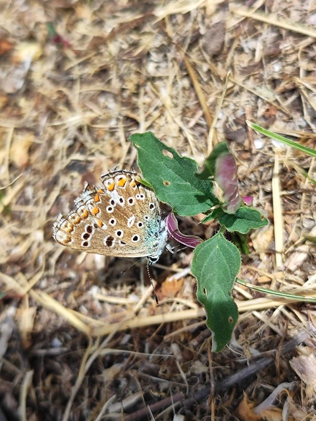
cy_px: 210
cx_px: 158
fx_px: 292
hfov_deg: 56.8
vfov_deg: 71.6
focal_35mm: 24
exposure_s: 1/315
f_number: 1.89
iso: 50
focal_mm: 5.89
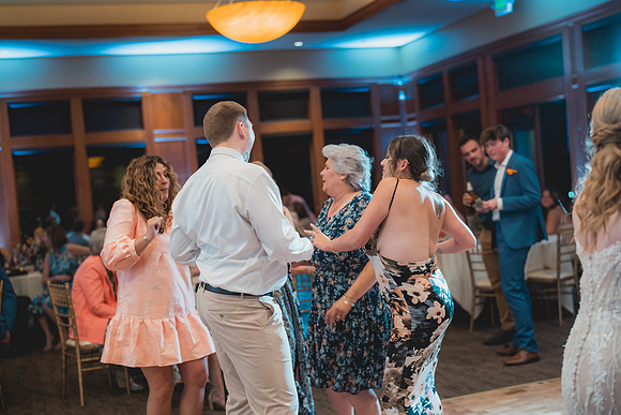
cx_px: 310
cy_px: 208
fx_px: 863
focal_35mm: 50
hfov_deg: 39.6
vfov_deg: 27.0
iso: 1250
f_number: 2
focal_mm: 50
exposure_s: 1/160
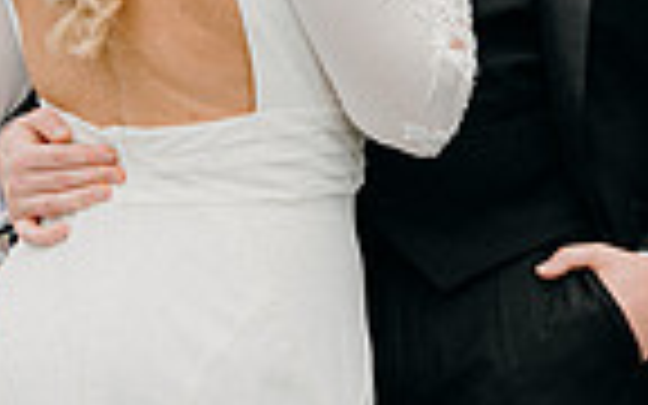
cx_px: 747
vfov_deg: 4.6
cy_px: -11
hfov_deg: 7.2
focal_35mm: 288
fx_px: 5086
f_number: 3.5
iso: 125
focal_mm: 70
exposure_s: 1/200
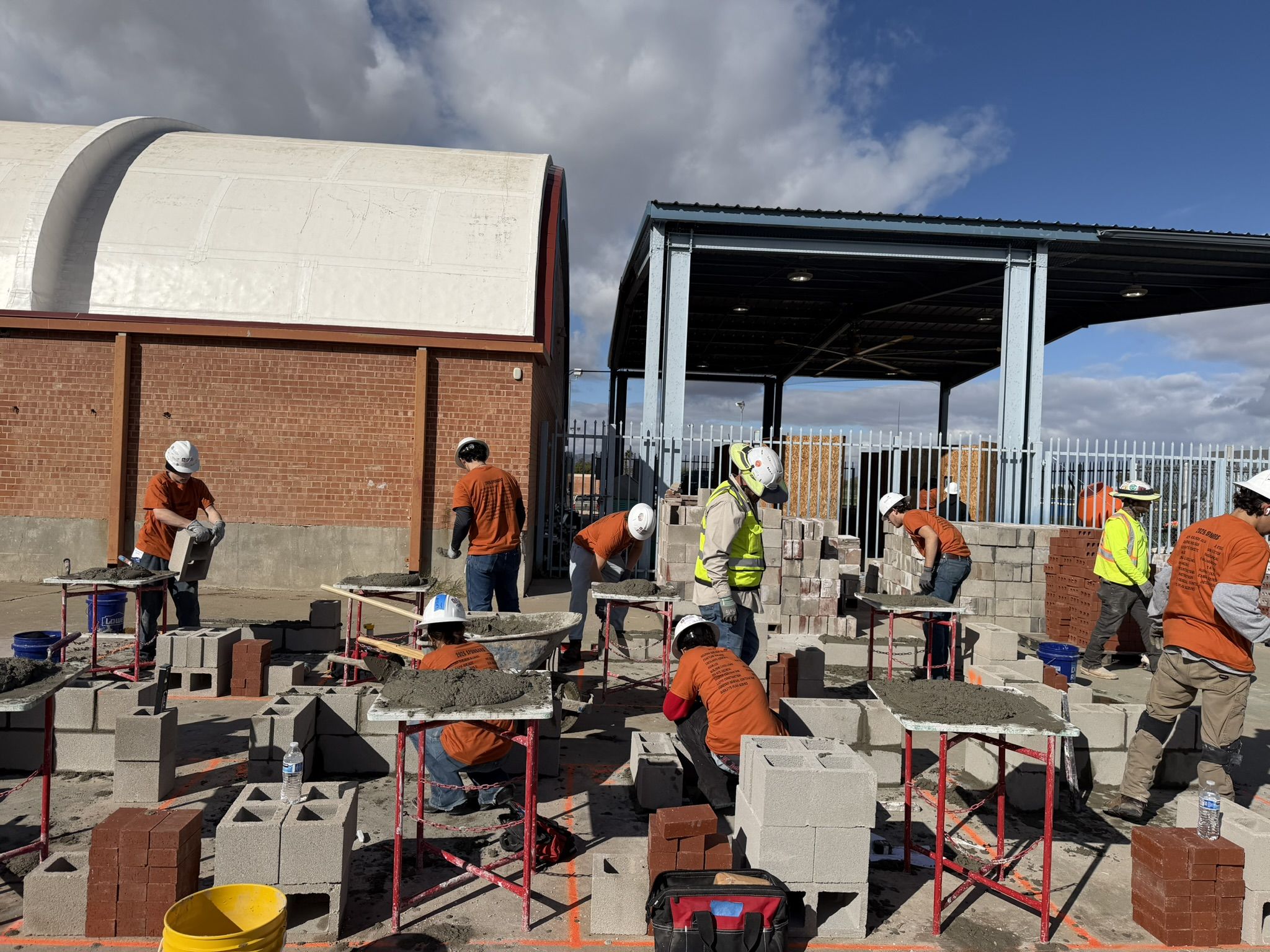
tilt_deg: +0.2
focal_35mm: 24
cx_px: 635
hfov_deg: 71.6
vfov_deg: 56.8
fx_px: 881
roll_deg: -1.8
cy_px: 476
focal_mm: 6.76
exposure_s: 1/14286
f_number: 1.78
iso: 100
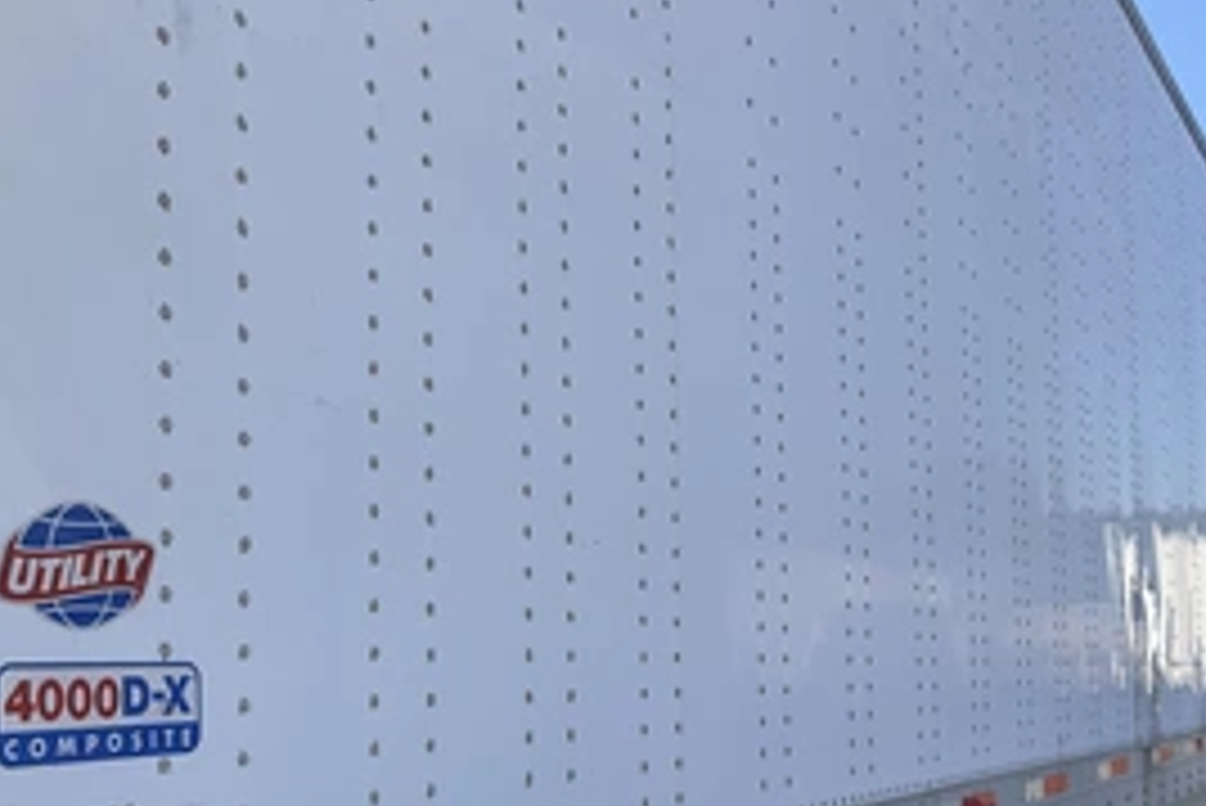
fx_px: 1508
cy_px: 585
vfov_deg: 29.5
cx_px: 468
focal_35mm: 45
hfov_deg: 43.3
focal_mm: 3
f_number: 1.8
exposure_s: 1/912
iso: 25
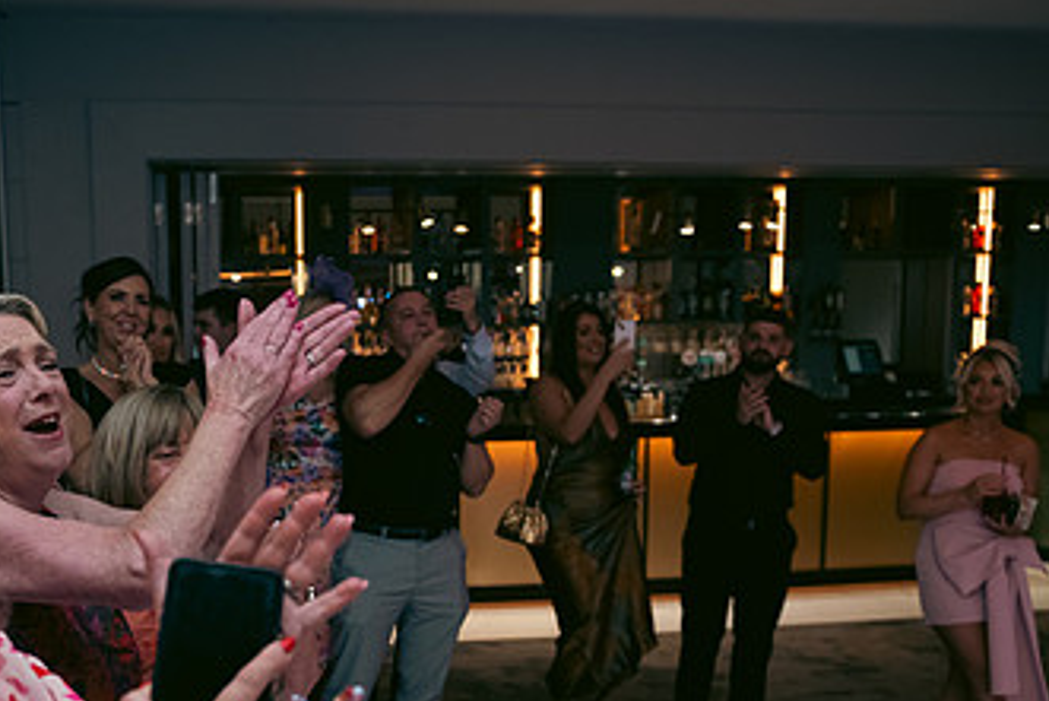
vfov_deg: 31.1
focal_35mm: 42
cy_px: 560
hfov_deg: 44.9
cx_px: 273
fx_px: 1224
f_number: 3.5
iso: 800
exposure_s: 1/160
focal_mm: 24
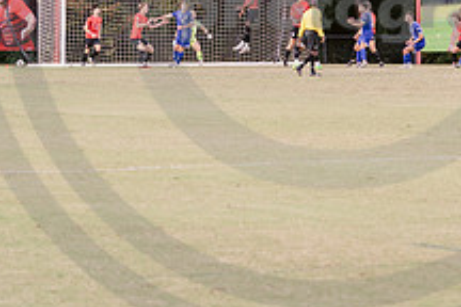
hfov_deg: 8.5
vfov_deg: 5.7
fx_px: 3099
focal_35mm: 242
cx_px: 329
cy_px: -18
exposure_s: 1/125
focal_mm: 90
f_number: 3.2
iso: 640
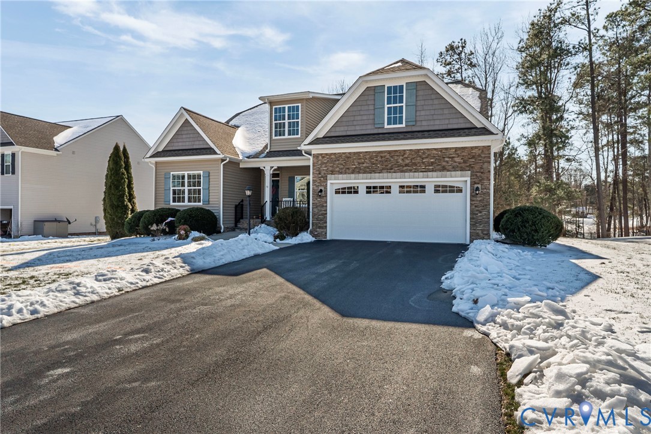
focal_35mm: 21
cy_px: 217
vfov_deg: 59.5
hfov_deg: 81.2
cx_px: 326
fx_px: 380
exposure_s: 1/5000
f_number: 8
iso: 800
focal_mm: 21
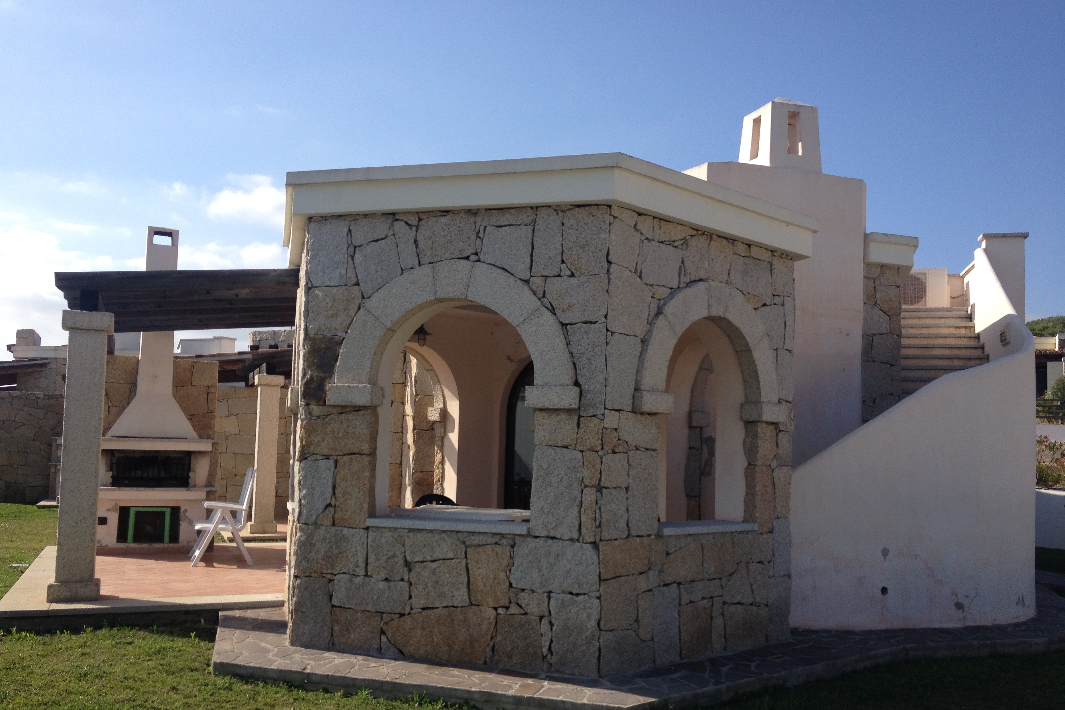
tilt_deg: +0.3
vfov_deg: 35.9
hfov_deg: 51.9
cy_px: 392
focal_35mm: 37
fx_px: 1095
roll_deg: -1.1
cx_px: 526
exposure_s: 1/1842
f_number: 2.4
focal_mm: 4.28
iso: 50
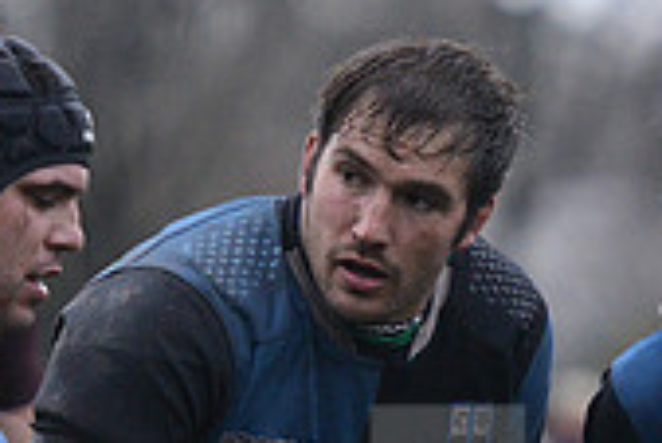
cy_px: 523
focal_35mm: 789
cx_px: 200
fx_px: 14521
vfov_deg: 1.7
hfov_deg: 2.6
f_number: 4
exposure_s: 1/500
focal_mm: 230
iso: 4000
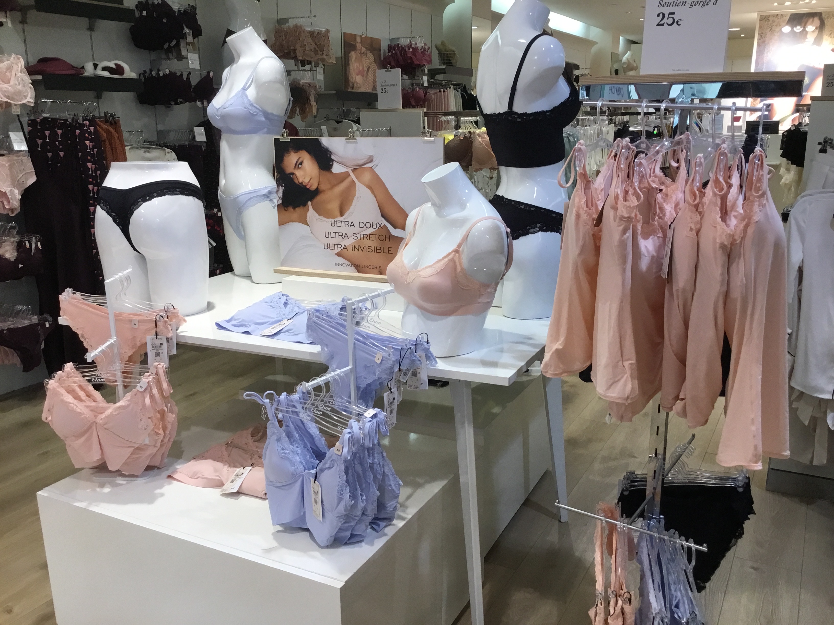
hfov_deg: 58.4
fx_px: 747
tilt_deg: -13.8
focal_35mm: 31
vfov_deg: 45.4
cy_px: 312
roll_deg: +0.9
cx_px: 417
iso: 40
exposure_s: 1/33
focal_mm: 3.3
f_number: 2.4
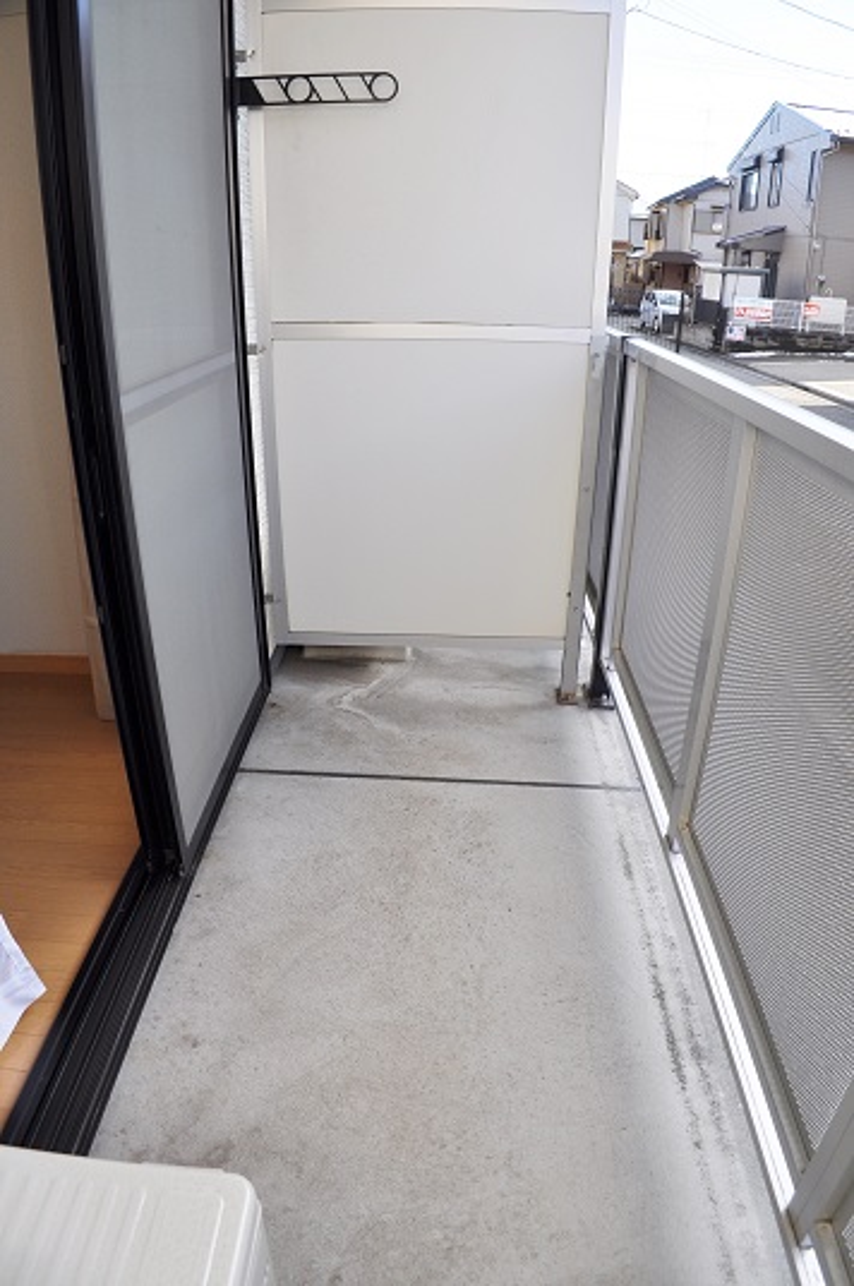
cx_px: 427
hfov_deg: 47.8
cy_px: 643
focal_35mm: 27
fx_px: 963
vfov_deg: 67.4
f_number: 6.3
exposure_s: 1/160
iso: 200
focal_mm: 18
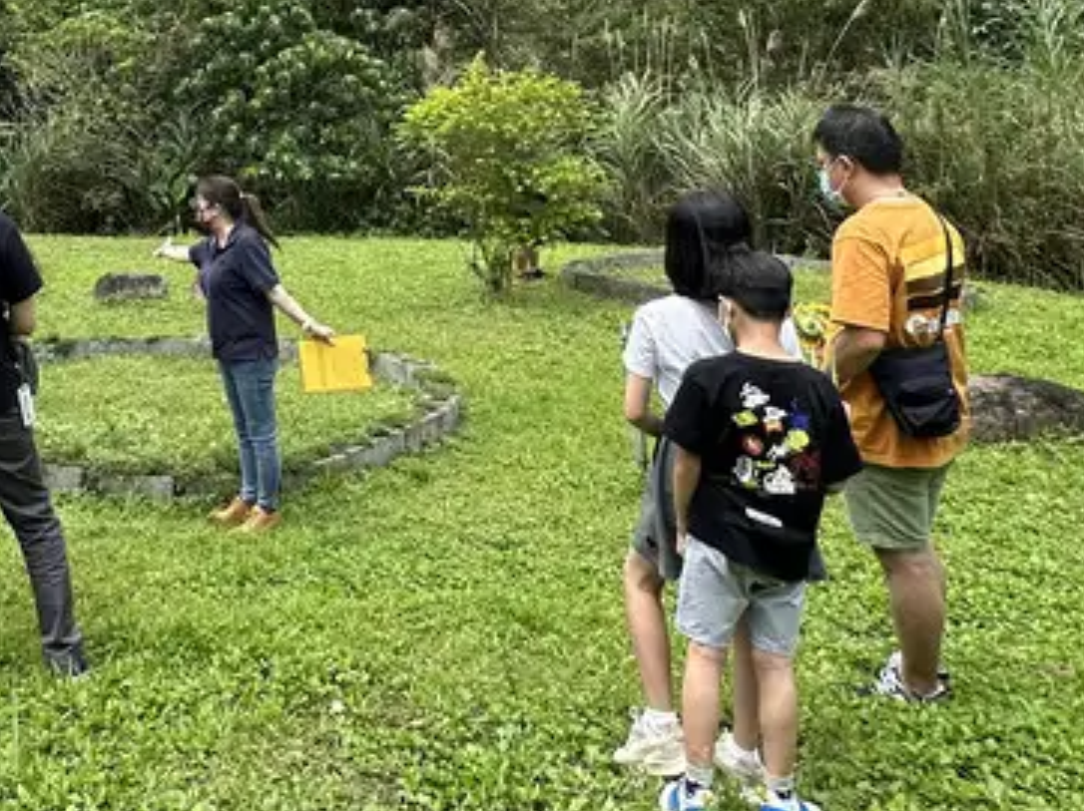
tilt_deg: +1.6
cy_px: 18
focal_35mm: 39
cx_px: 114
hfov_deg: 43.8
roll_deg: +2.6
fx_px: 1220
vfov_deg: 33.9
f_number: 2.2
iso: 50
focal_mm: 2.2
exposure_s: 1/963
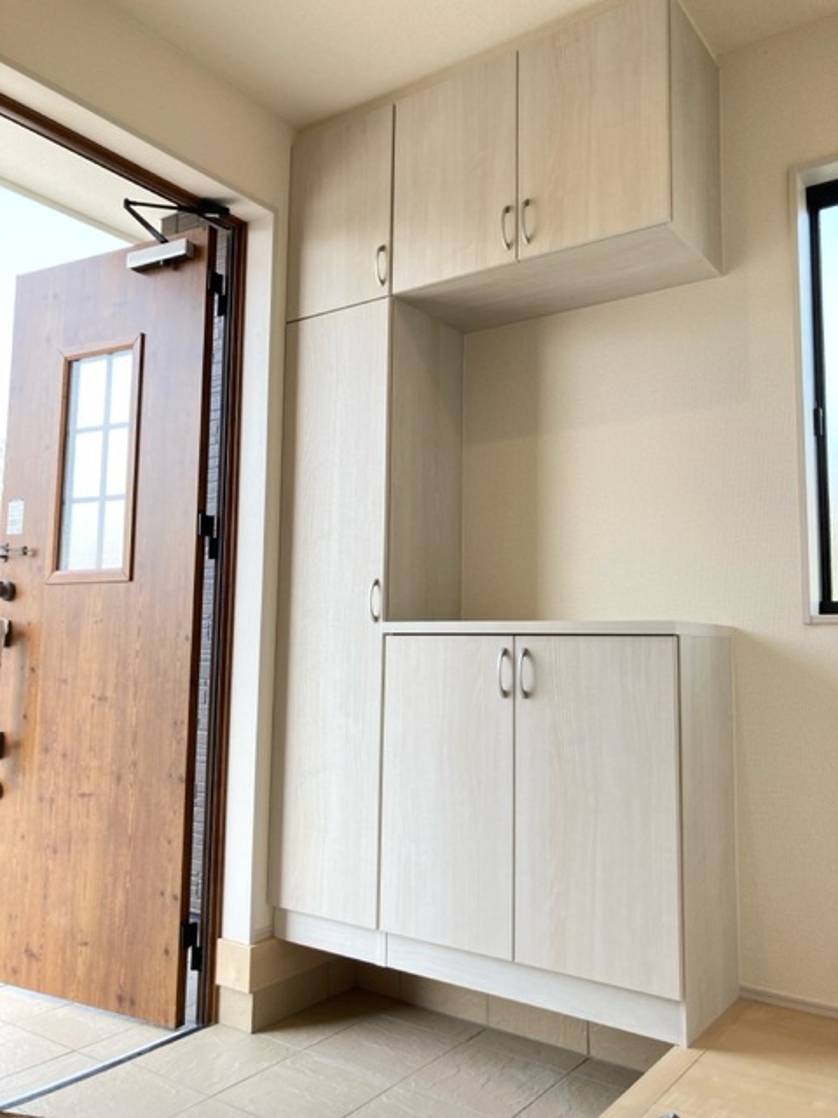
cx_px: 419
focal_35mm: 28
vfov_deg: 63.4
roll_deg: -1.2
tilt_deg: +8.8
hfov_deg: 49.7
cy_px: 559
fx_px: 904
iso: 25
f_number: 1.8
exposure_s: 1/121
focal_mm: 3.99
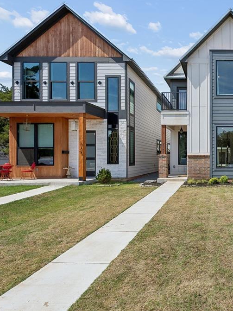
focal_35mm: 22
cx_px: 218
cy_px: 156
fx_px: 198
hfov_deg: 52.1
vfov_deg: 76.4
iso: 100
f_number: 6.3
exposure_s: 1/1250
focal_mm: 10
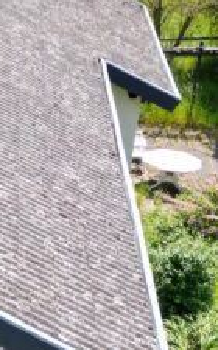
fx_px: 1106
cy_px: 222
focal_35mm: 116
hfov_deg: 10.2
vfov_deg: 18.0
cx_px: -249
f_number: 1.7
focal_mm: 6.72
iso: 130
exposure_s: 1/1500
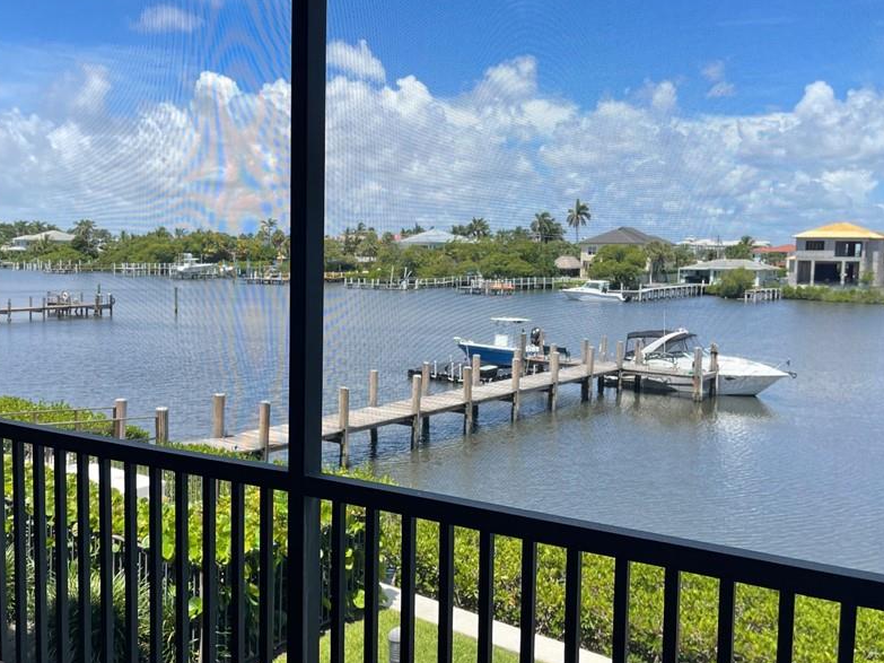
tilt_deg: -6.2
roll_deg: -0.9
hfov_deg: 53.9
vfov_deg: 41.8
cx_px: 400
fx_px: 868
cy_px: 316
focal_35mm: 34
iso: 32
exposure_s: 1/2597
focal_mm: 5.1
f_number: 1.6
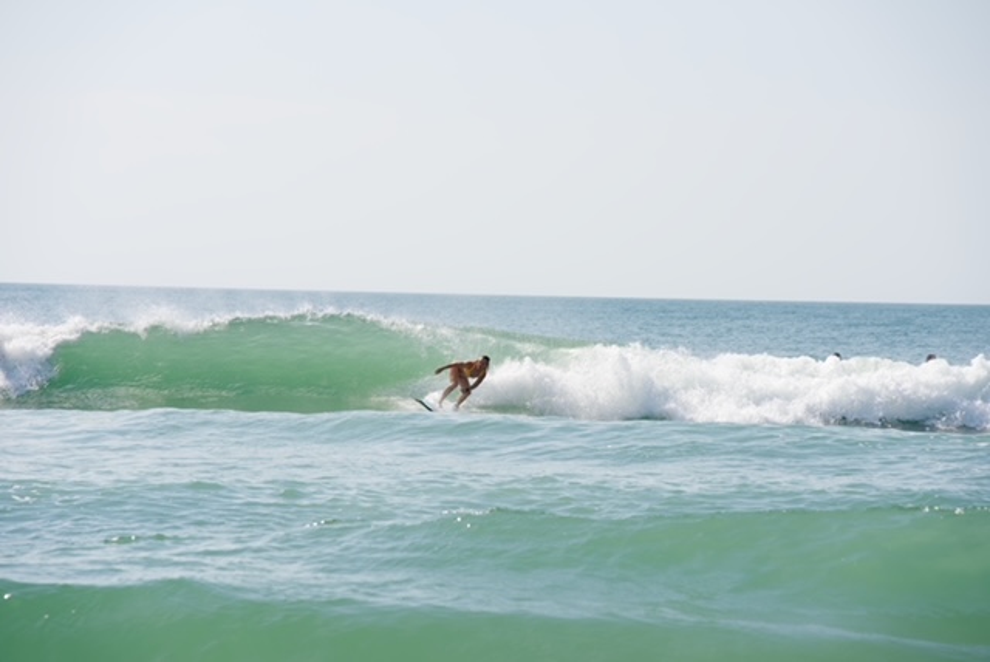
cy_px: 331
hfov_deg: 13.7
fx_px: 4129
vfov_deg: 9.2
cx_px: 495
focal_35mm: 150
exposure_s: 1/400
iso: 80
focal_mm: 150
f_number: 6.3
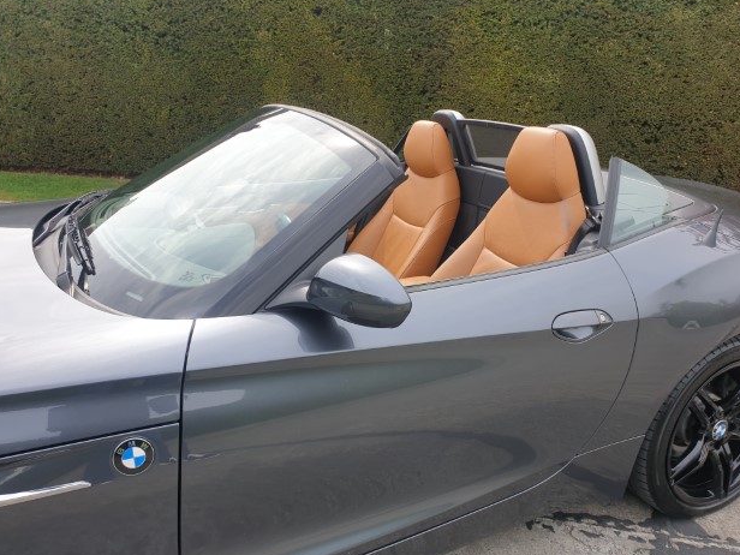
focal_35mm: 27
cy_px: 274
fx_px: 577
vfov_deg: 51.4
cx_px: 378
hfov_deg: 65.3
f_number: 2.4
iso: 50
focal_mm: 4.3
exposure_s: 1/713
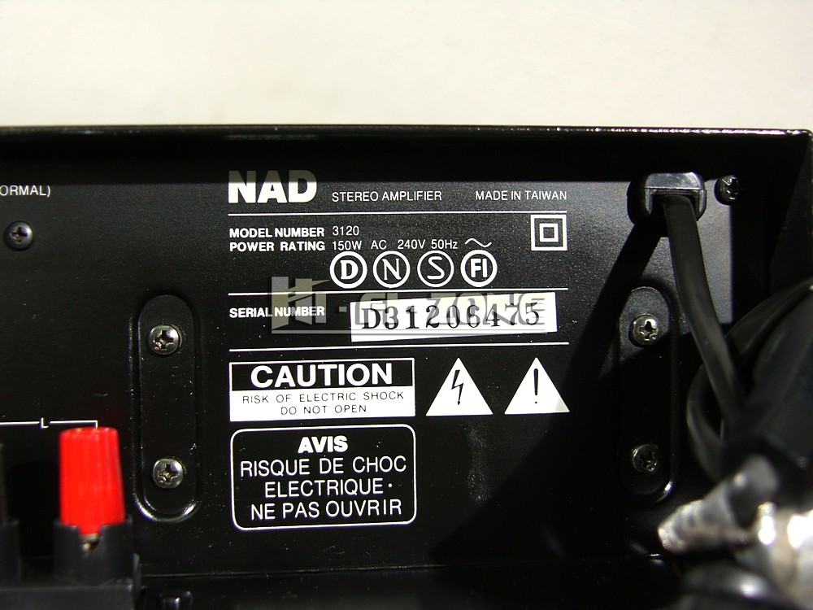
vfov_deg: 24.4
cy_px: 305
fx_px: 1409
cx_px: 406
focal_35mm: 60
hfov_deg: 32.2
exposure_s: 1/60
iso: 50
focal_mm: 15.5
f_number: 2.8
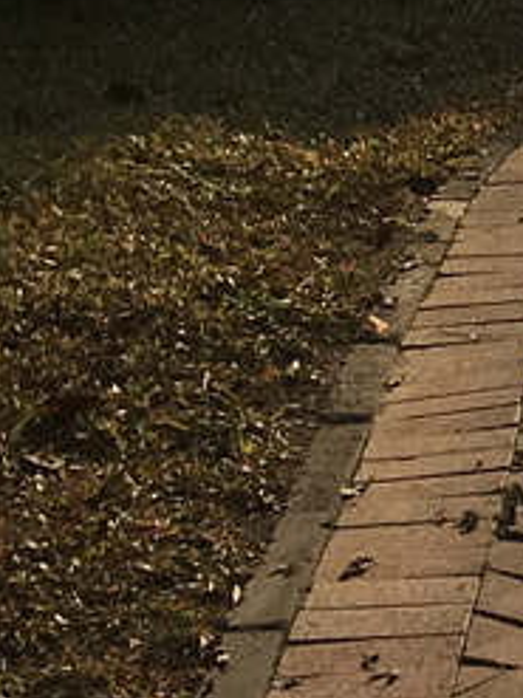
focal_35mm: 188
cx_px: 1125
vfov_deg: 9.6
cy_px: -814
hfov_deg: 7.5
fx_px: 3791
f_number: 2.2
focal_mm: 4.15
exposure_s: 1/2262
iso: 25
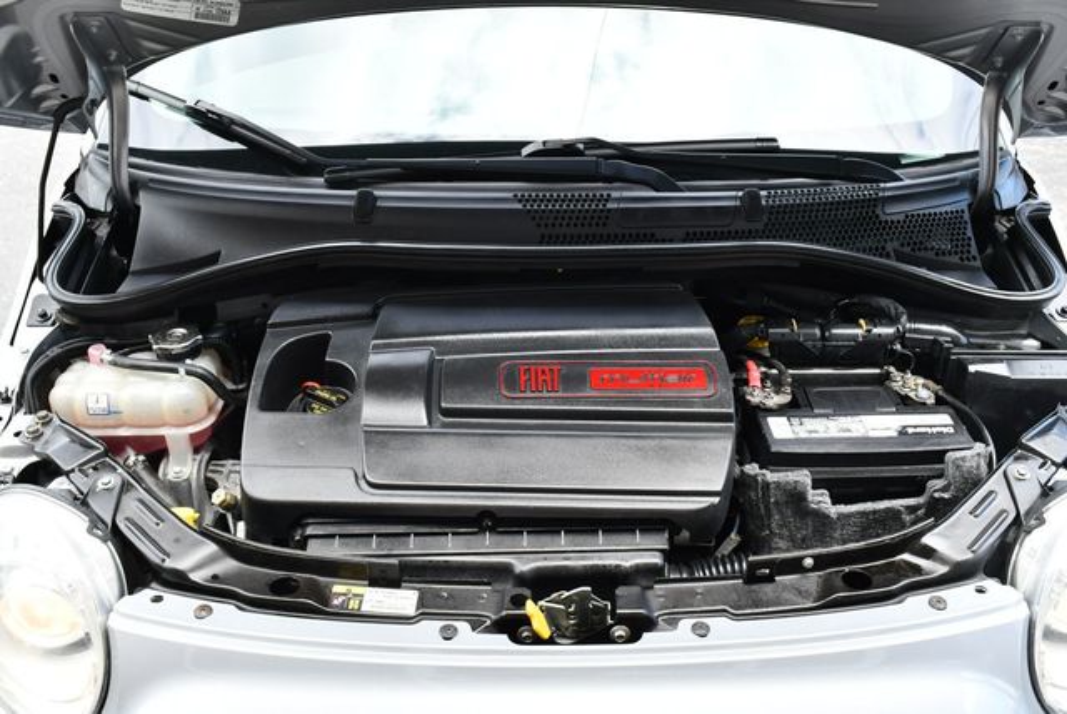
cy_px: 357
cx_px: 534
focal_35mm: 36
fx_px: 1068
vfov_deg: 36.9
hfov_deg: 53.1
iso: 400
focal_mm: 18
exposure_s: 1/250
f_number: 5.6
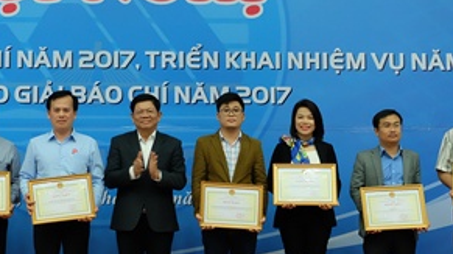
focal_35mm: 72
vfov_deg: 16.7
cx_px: 151
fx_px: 864
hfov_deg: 29.2
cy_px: 118
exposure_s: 1/30
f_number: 4.5
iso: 1250
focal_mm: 26.9
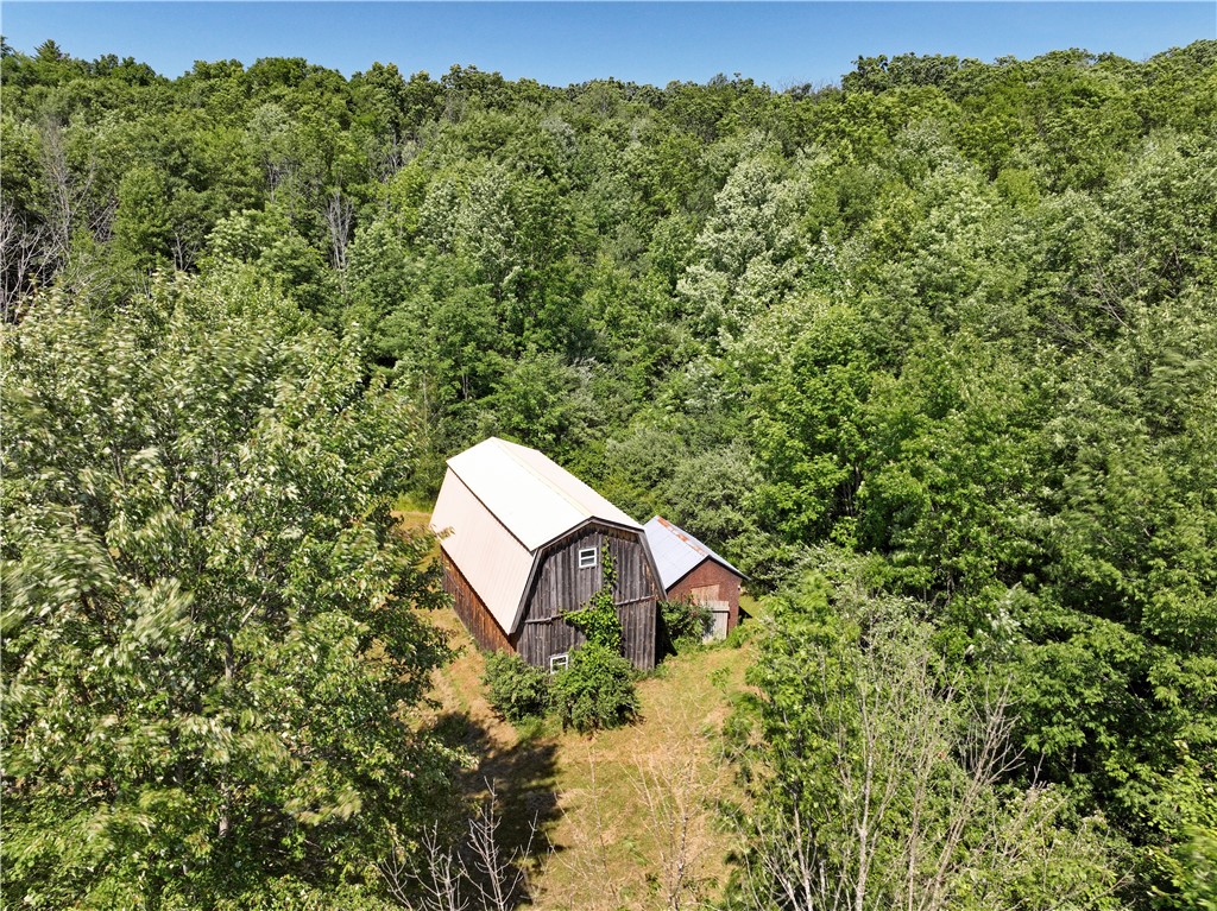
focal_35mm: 24
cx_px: 608
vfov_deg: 56.8
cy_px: 456
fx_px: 843
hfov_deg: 71.6
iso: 100
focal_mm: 12.29
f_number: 7.1
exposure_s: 1/4
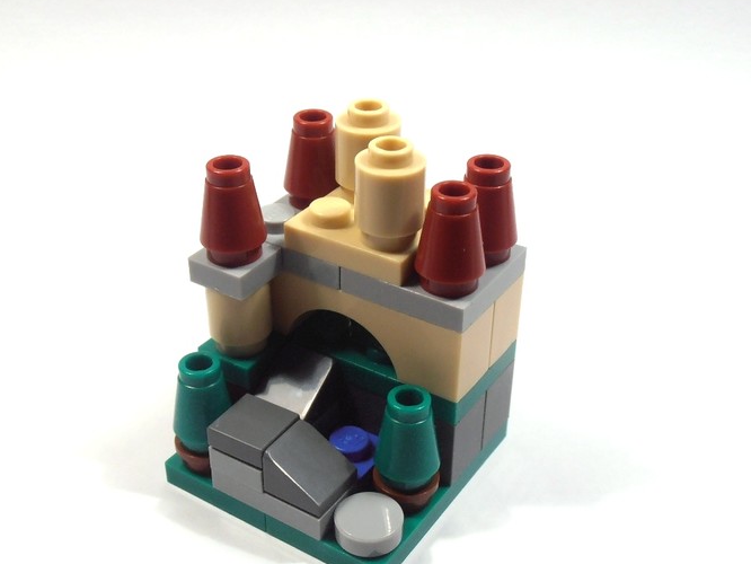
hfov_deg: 38.1
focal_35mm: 50
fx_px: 1085
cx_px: 338
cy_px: 314
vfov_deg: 29.1
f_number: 3.9
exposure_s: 1/60
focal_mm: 6.61
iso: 80
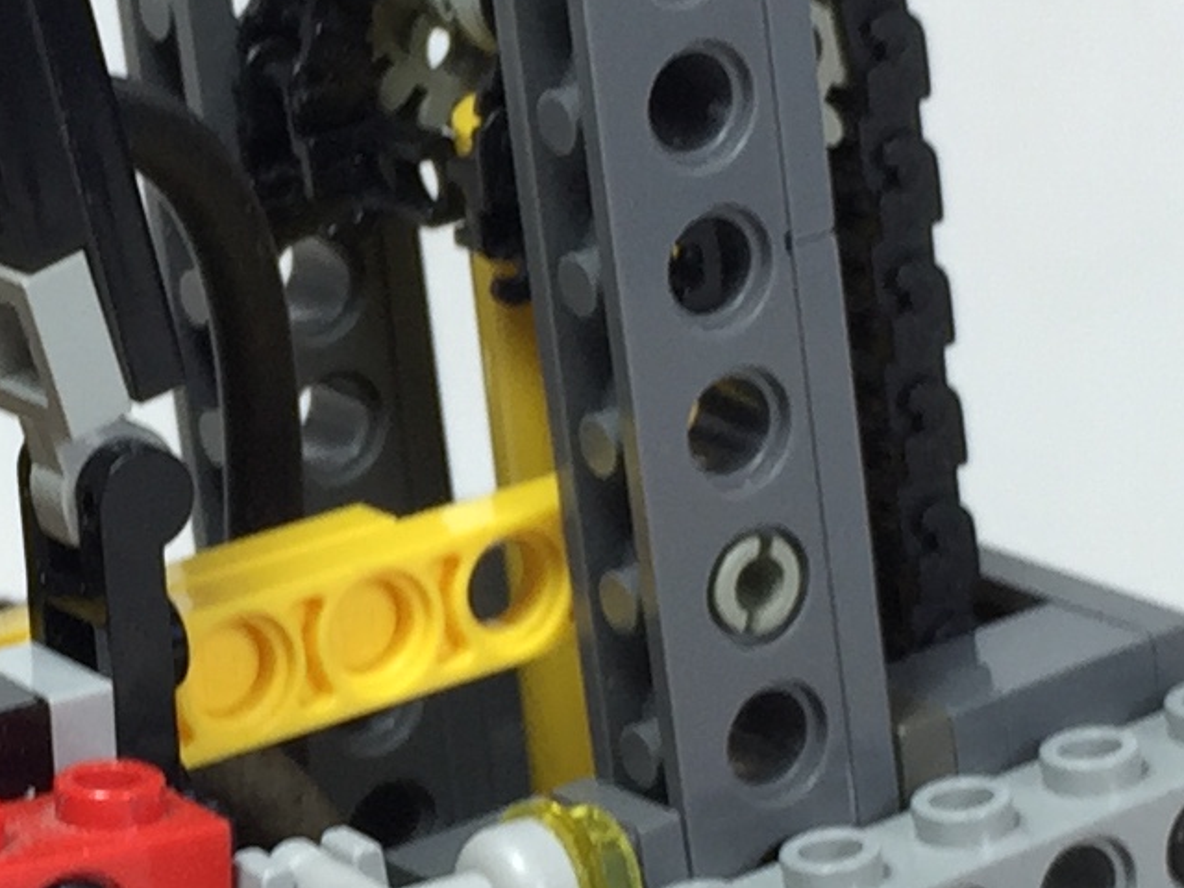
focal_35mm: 148
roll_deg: +0.4
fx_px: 5062
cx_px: 41
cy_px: 420
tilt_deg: -13.7
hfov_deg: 13.2
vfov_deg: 10.0
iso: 40
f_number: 2.2
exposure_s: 1/100
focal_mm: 4.15
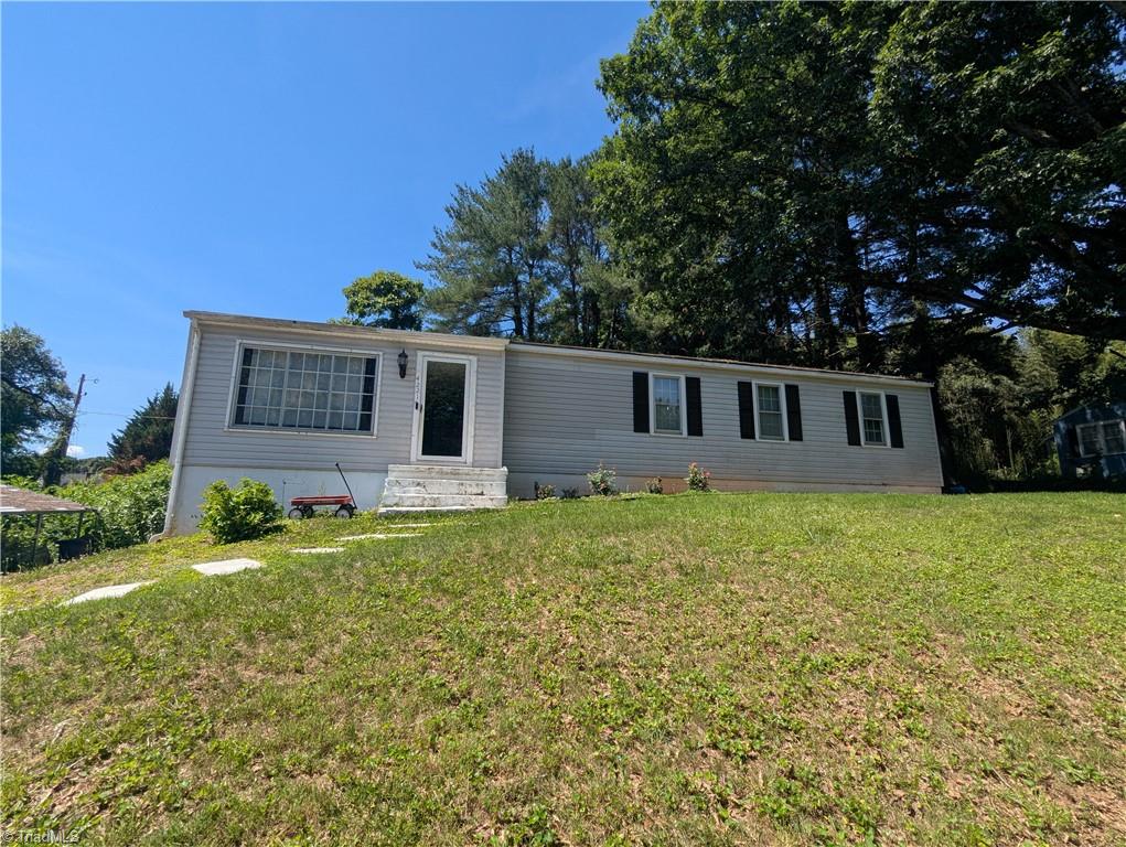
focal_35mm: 16
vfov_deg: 78.2
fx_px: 521
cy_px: 424
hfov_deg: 94.4
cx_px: 563
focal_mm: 2.35
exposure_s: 1/1148
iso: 45
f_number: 2.2
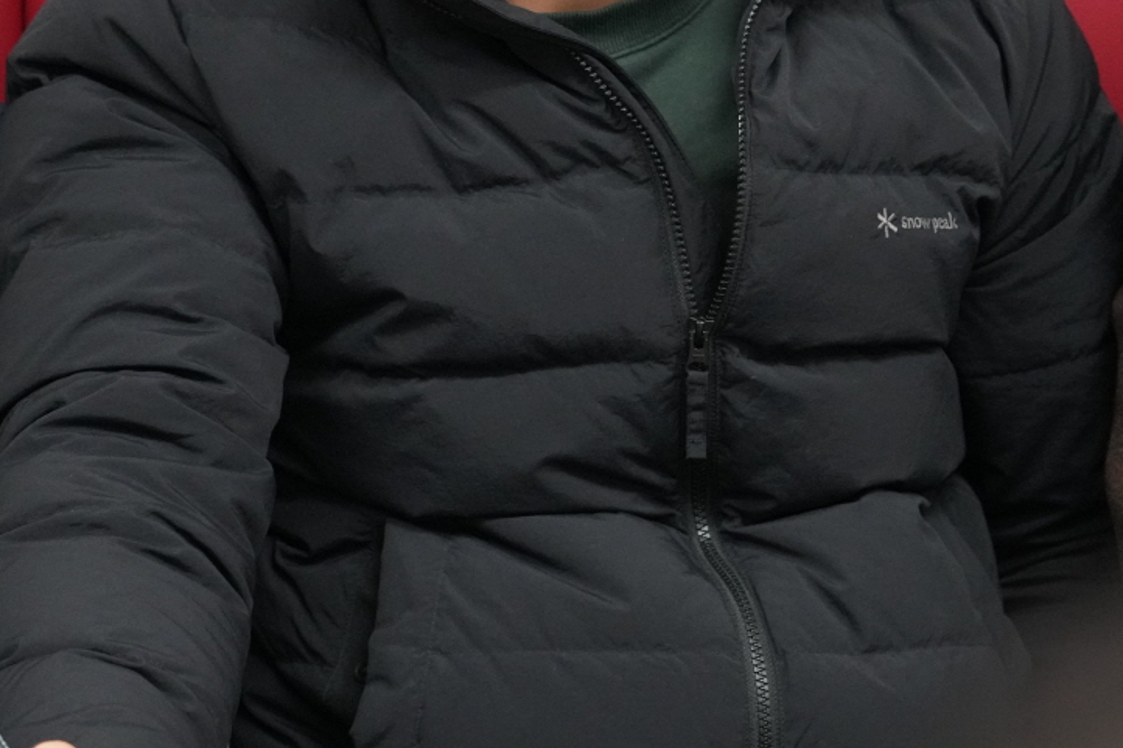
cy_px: 140
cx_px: 703
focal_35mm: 192
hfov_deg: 10.7
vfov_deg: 7.1
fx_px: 5988
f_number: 4
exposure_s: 1/160
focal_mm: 77
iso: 3200
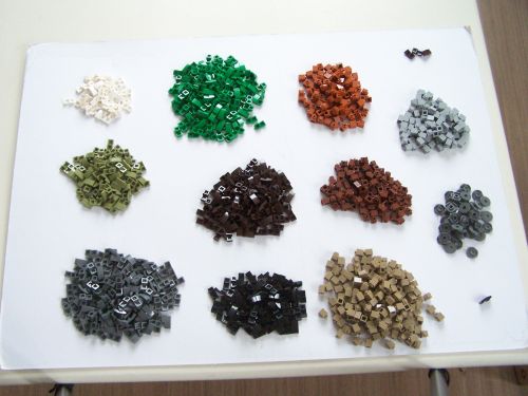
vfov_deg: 37.7
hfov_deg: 49.0
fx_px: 580
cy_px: 198
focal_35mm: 38
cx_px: 264
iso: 400
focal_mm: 6.3
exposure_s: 1/10
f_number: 3.6
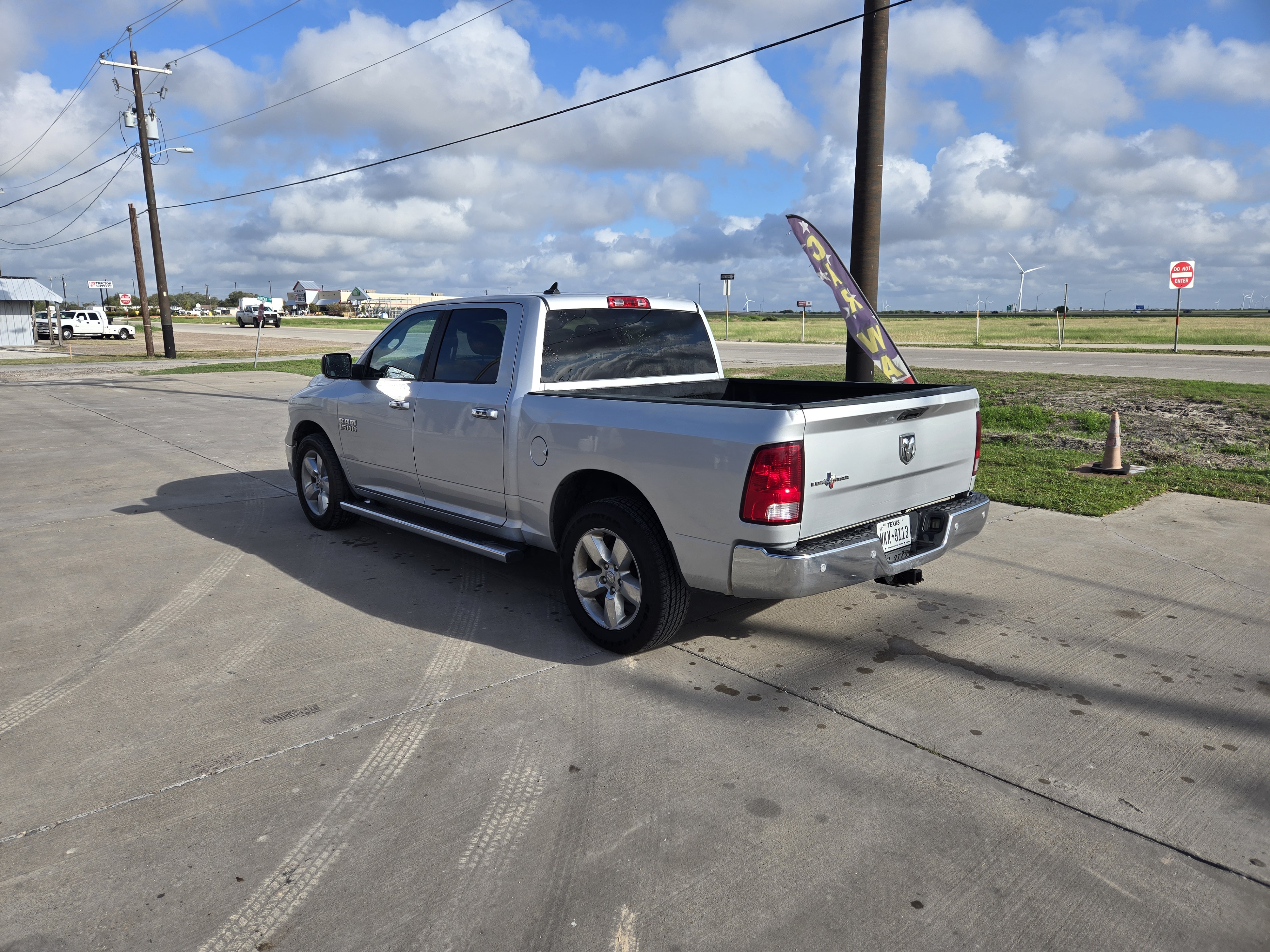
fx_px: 844
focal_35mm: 23
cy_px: 476
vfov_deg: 58.9
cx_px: 635
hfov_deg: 73.9
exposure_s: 1/2088
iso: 25
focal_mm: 5.4
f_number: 1.8
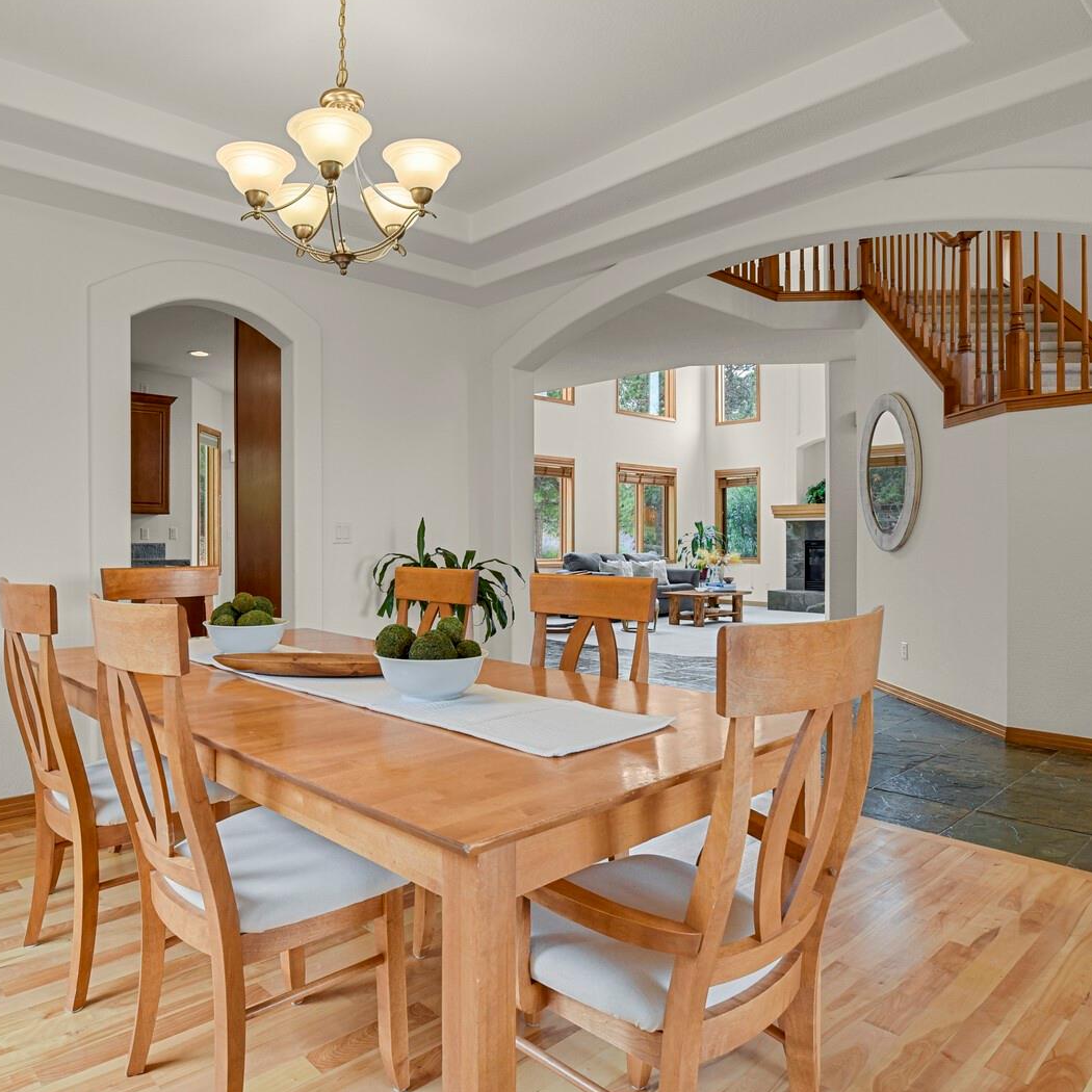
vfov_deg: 69.6
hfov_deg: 69.0
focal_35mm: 22
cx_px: 440
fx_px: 785
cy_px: 542
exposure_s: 1/20
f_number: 8
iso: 5000
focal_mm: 17
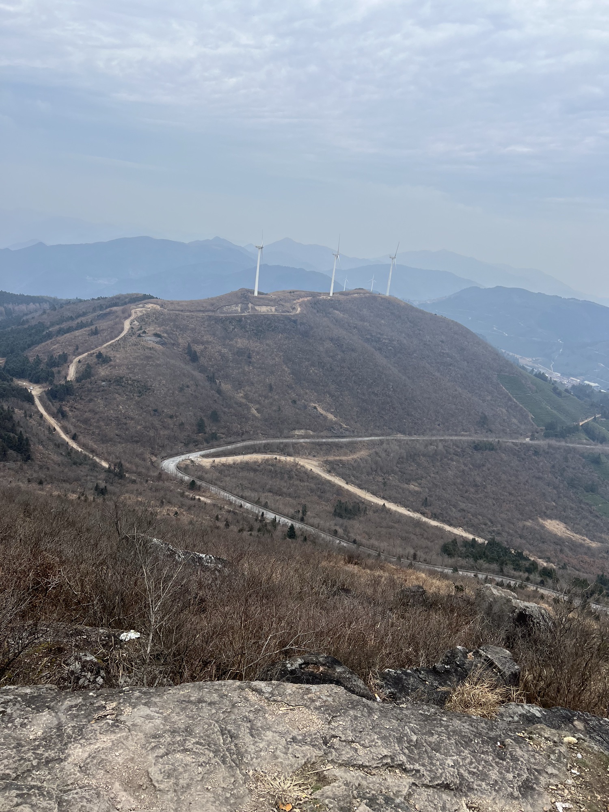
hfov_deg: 53.1
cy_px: 406
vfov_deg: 67.3
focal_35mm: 26
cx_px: 304
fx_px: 610
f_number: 1.5
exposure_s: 1/2404
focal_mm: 5.7
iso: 50
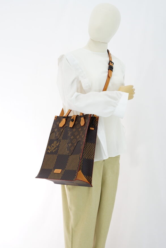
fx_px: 401
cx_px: 92
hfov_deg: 23.4
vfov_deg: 34.5
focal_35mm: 58
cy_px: 134
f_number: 6.3
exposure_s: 1/10
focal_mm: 50
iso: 640
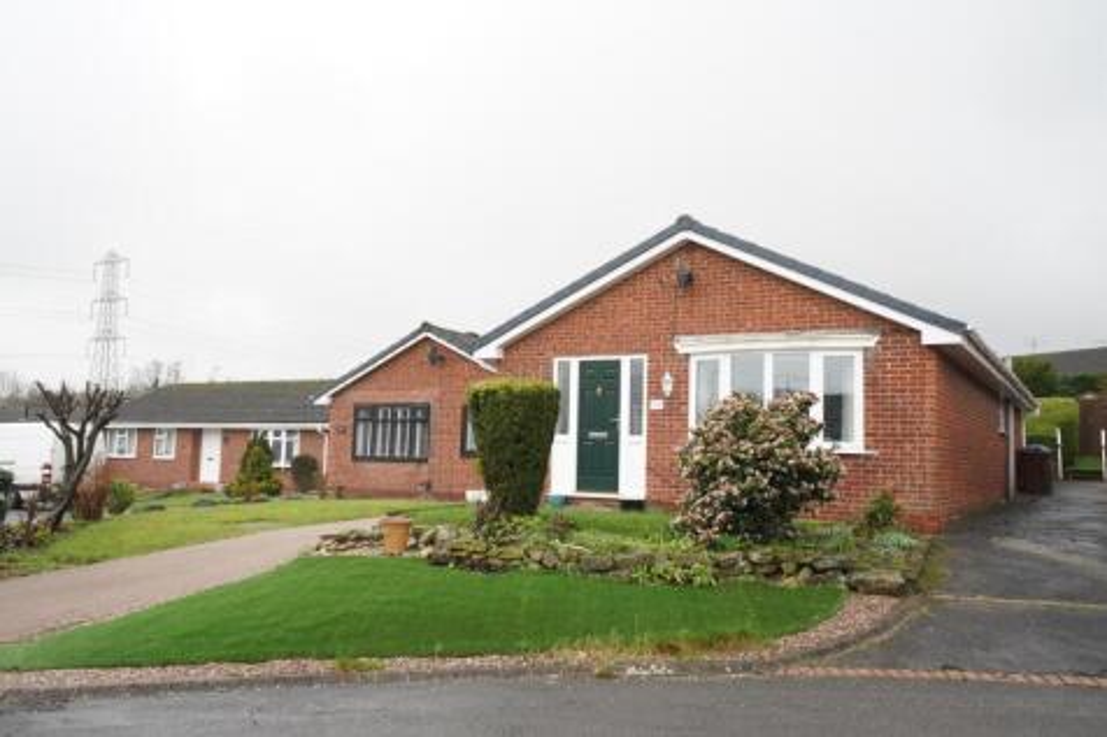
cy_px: 368
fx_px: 953
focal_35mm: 31
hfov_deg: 60.3
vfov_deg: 42.3
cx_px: 554
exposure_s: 1/160
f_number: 8
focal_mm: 31
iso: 500
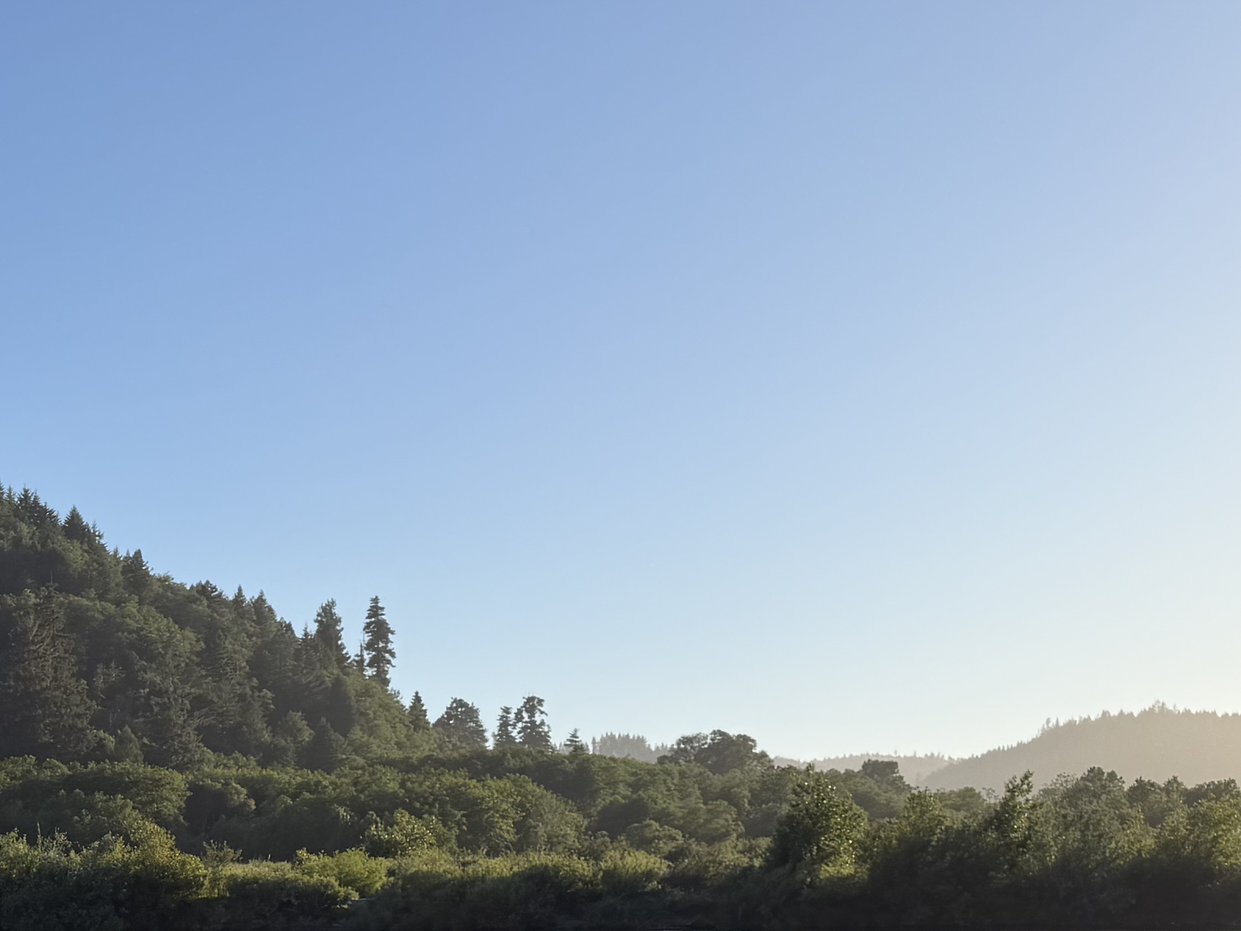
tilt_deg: -1.0
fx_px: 2187
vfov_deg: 23.0
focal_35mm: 61
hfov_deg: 30.2
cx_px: 111
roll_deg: +1.4
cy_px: 939
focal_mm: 6.76
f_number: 1.78
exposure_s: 1/4167
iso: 80
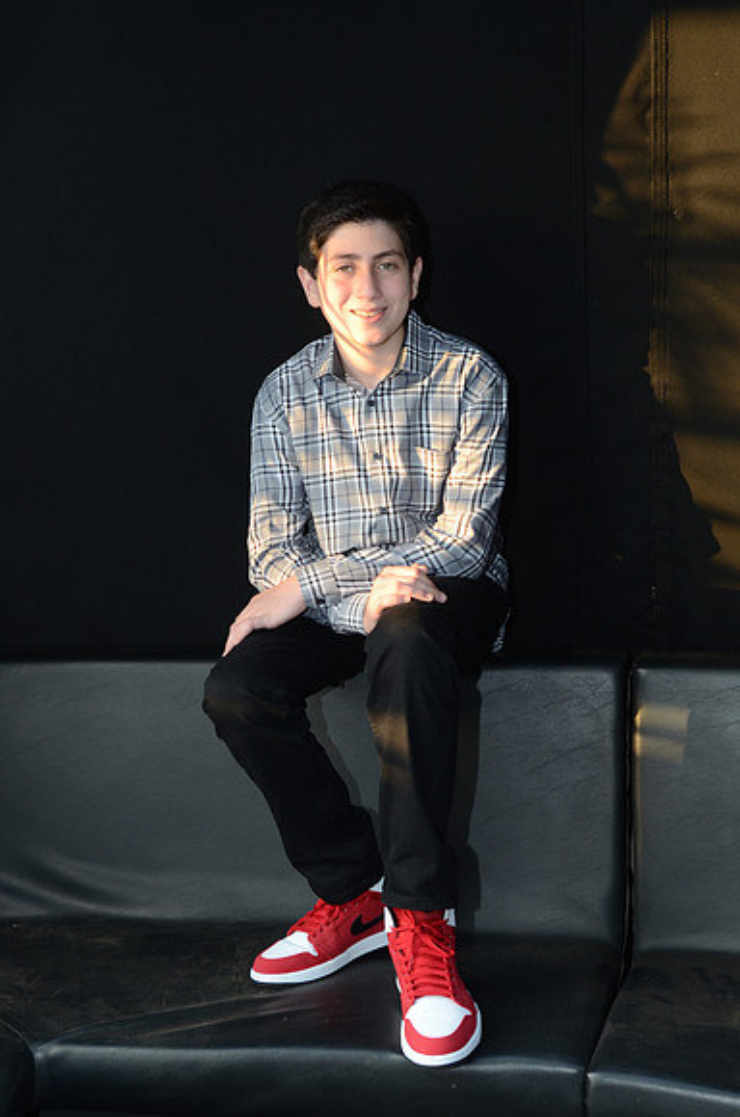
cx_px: 370
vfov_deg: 35.1
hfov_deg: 23.7
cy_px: 558
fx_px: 1766
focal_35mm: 57
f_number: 5.6
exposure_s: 1/100
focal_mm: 38
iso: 500
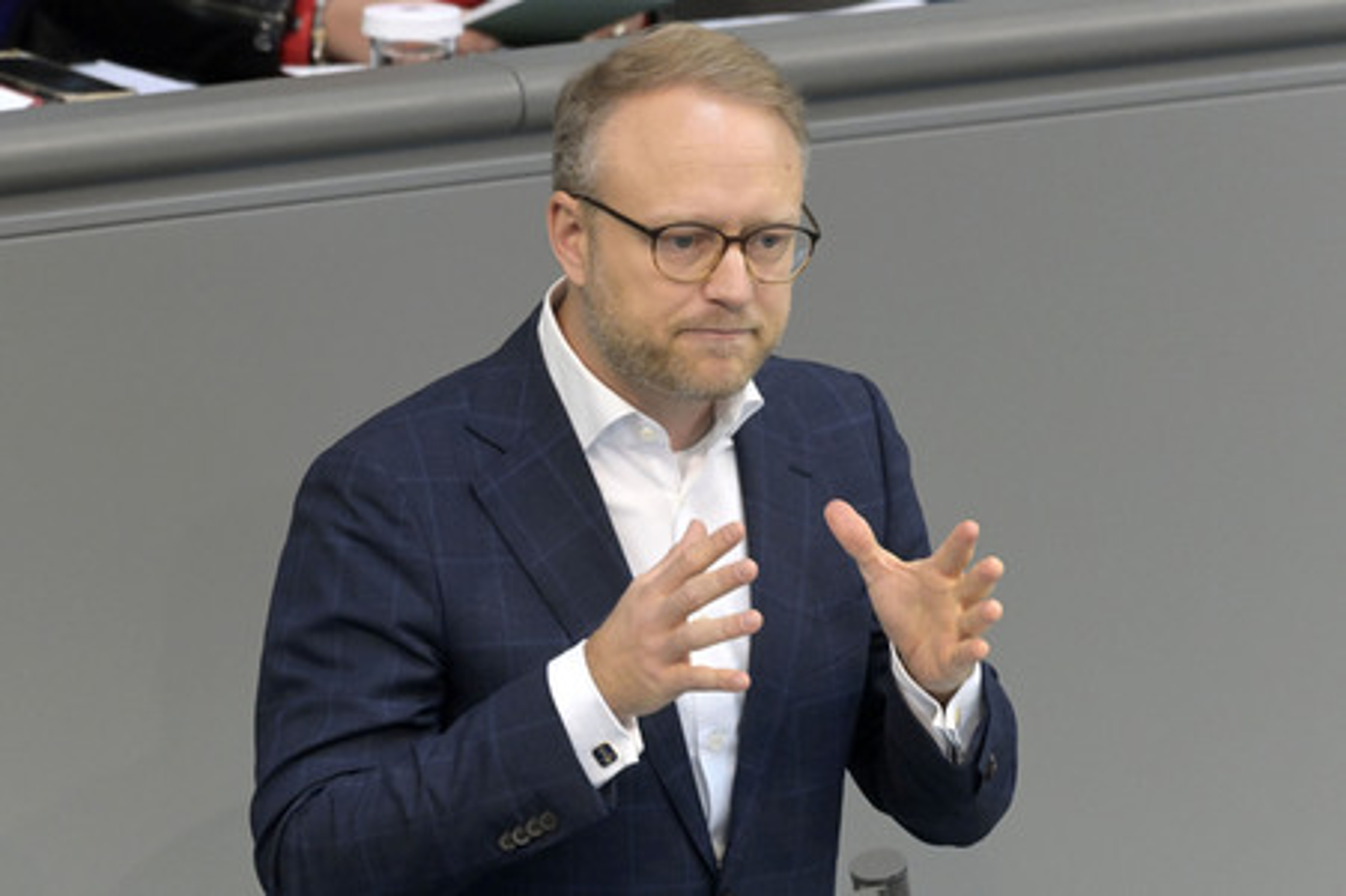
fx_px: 18680
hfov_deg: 4.1
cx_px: 673
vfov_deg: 2.7
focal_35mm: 500
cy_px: 448
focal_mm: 500
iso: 10000
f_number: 8
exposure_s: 1/320
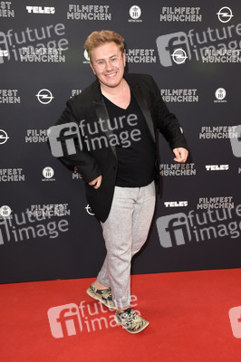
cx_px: 120
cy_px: 181
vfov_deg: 48.0
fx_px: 407
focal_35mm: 40
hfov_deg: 33.0
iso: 640
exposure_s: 1/125
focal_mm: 27
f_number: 6.3
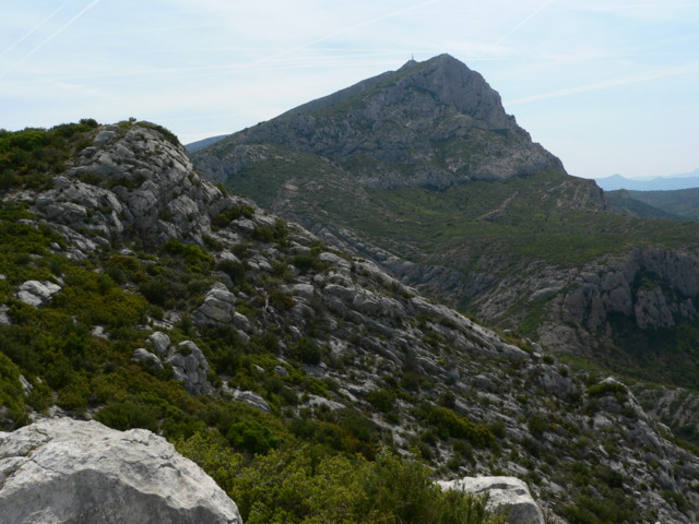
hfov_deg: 51.4
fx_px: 727
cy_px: 262
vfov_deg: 39.7
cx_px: 350
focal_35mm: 36
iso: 80
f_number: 5.2
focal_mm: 6
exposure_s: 1/640
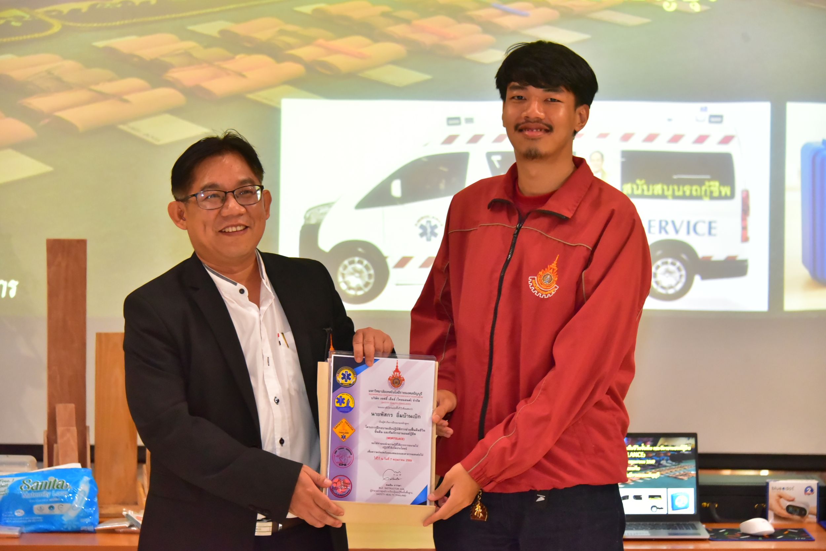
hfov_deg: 19.4
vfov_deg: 13.1
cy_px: 276
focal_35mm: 105
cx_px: 413
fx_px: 2410
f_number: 5.6
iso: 10000
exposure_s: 1/125
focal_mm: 105
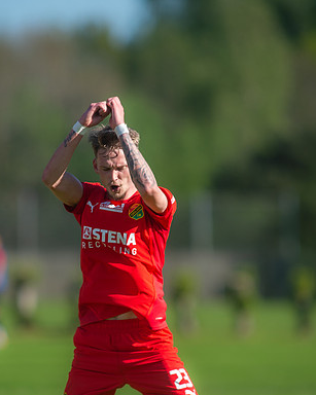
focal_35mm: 605
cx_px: 108
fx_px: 7076
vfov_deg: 3.2
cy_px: 198
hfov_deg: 2.6
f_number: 4
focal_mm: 420
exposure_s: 1/1600
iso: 280
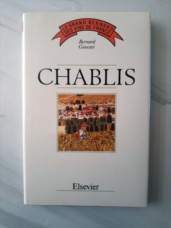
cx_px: 86
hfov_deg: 53.1
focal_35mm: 26
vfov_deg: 67.3
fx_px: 171
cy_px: 114
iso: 64
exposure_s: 1/100
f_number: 1.7
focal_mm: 3.93
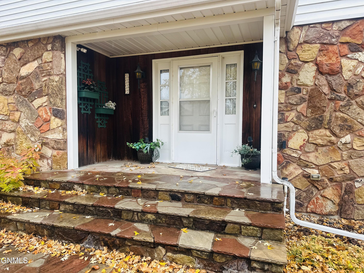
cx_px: 182
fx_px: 252
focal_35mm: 24
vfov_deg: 56.8
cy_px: 136
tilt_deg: -1.1
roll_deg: -0.1
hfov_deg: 71.6
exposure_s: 1/293
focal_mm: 6.86
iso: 80
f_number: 1.78
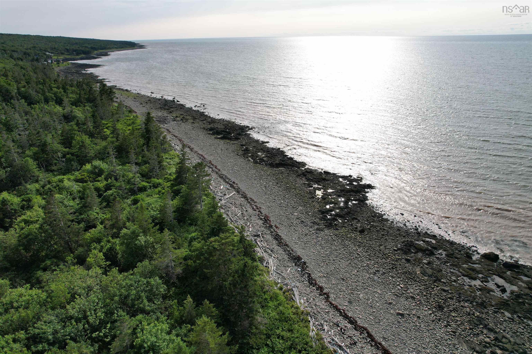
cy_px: 177
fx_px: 325
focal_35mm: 22
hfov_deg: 78.6
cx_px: 266
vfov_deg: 57.2
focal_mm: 8.38
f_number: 2.8
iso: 110
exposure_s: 1/2500
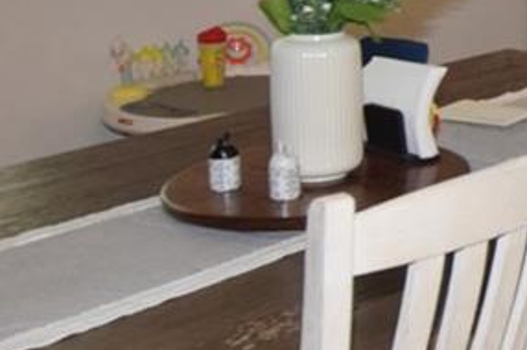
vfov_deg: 15.9
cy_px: -15
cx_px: 1047
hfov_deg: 17.5
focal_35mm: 84
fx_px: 1228
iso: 640
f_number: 5.6
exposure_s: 1/125
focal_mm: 10
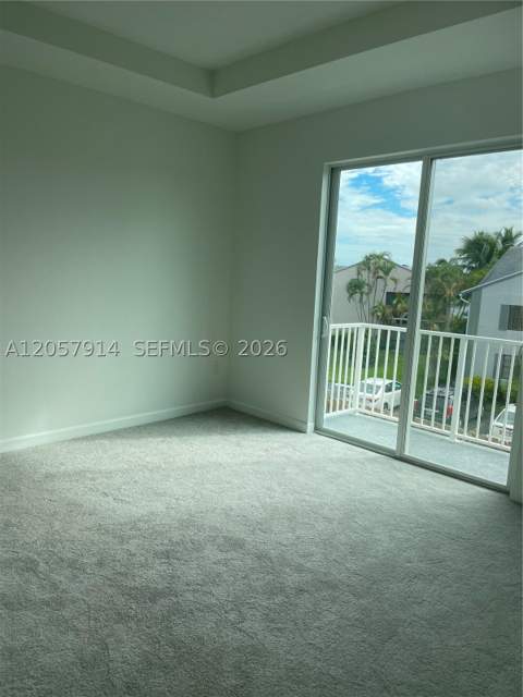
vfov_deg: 67.3
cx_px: 262
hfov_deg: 53.1
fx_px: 524
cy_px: 348
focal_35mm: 26
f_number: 1.6
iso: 32
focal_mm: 4.2
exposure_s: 1/1182
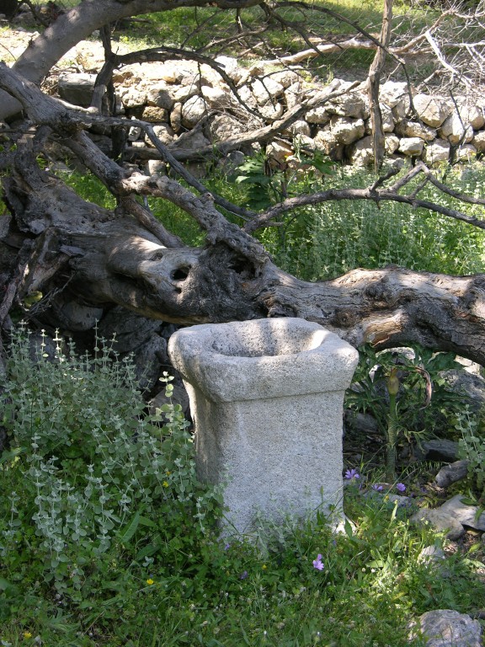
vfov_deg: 26.3
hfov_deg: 19.9
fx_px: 1382
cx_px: 242
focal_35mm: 74
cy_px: 324
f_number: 3.8
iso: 50
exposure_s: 1/112
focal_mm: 18.8
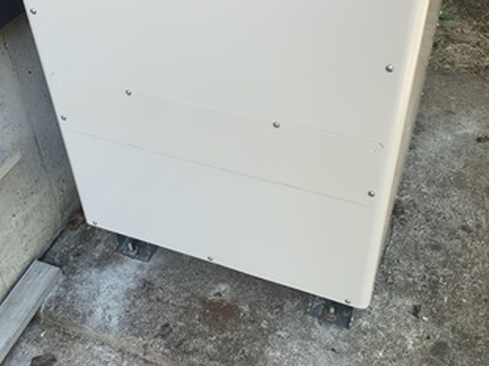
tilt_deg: -40.4
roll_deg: +5.2
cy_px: 143
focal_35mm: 42
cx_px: 193
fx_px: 593
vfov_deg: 34.2
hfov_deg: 44.6
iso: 16
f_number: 1.8
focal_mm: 3
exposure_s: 1/222
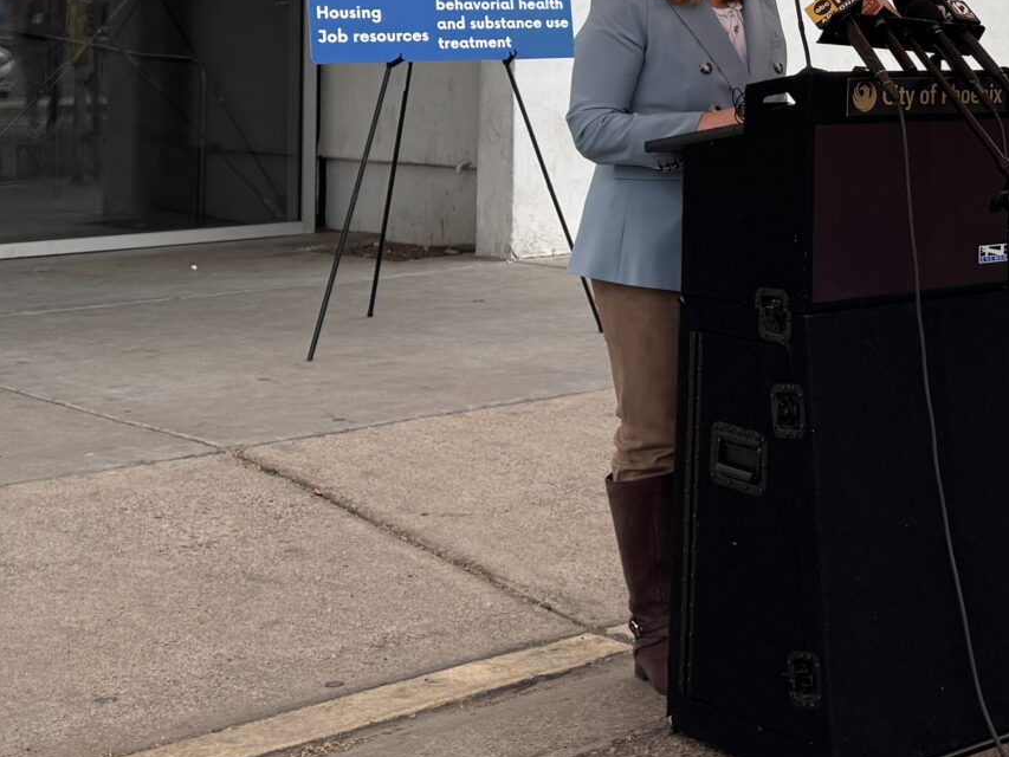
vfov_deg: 19.8
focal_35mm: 72
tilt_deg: +0.8
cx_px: 1097
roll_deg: -0.5
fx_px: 2099
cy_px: -13
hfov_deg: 25.2
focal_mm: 6.76
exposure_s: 1/1311
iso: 80
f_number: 1.78
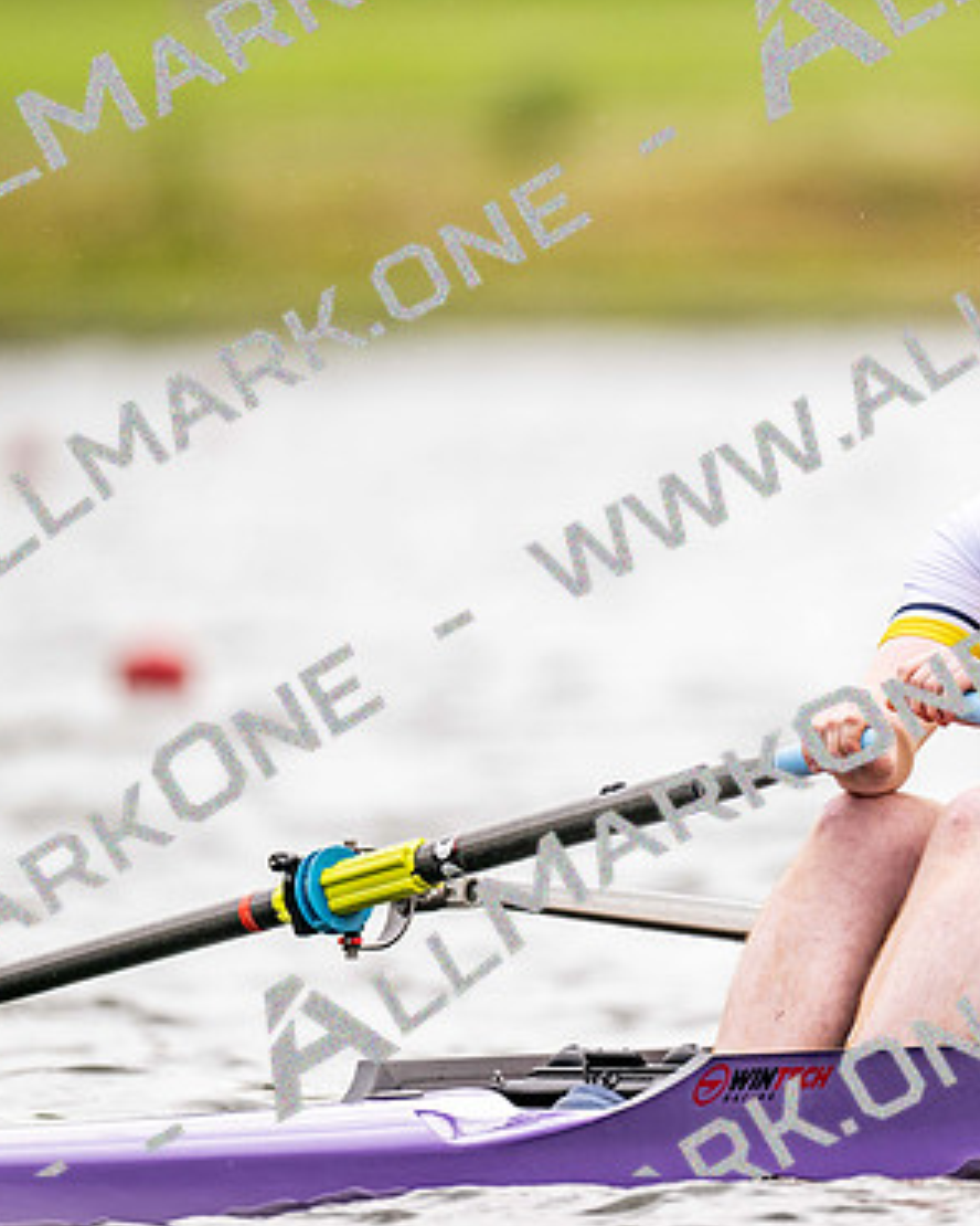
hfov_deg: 1.8
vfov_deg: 2.2
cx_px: 937
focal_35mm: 884
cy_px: 608
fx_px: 32050
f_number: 4
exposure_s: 1/2500
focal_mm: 600
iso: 360
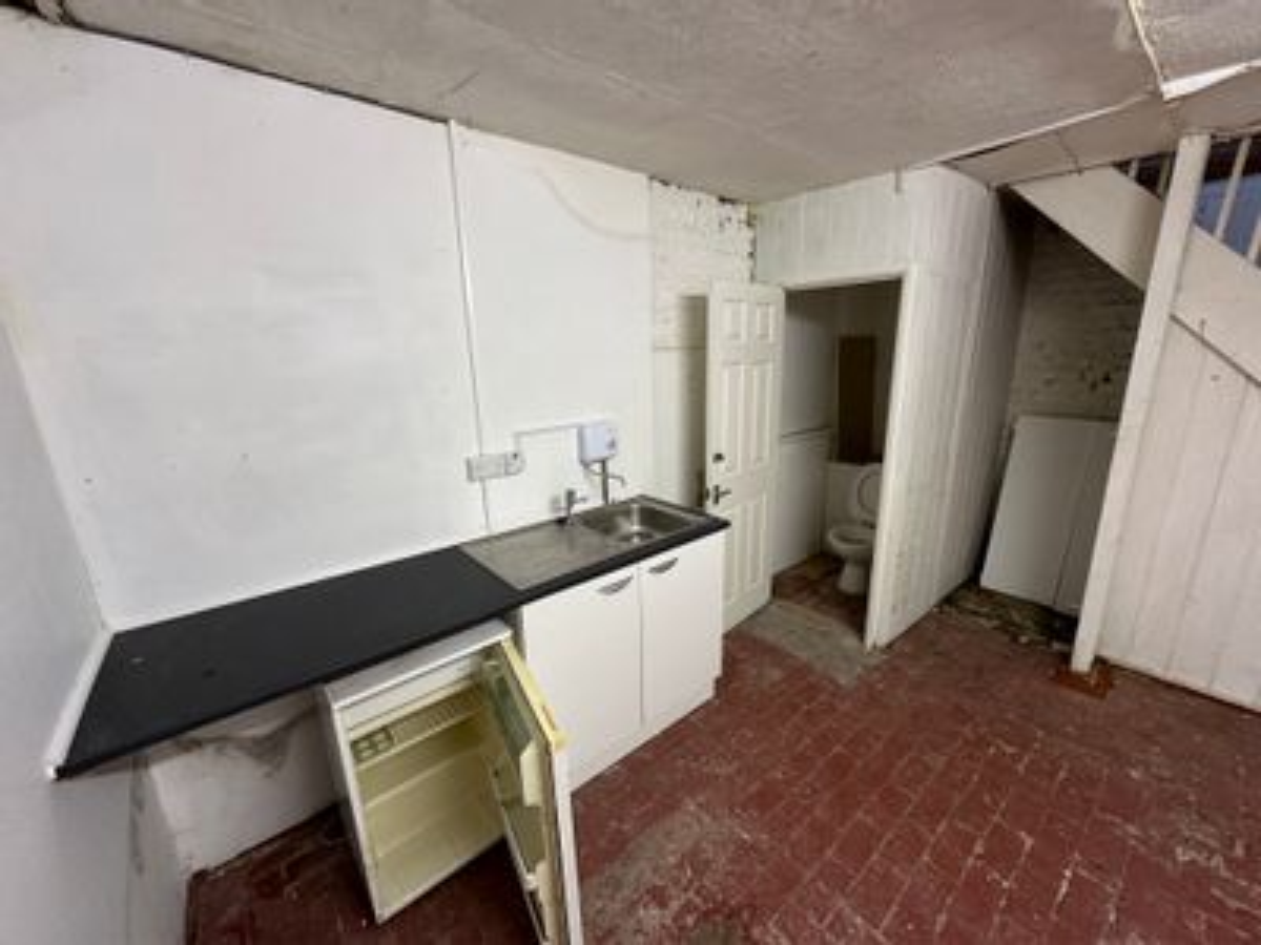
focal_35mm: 14
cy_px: 472
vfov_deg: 85.7
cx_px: 630
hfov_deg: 102.1
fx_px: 510
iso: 250
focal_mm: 2.22
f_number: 2.2
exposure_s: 1/50
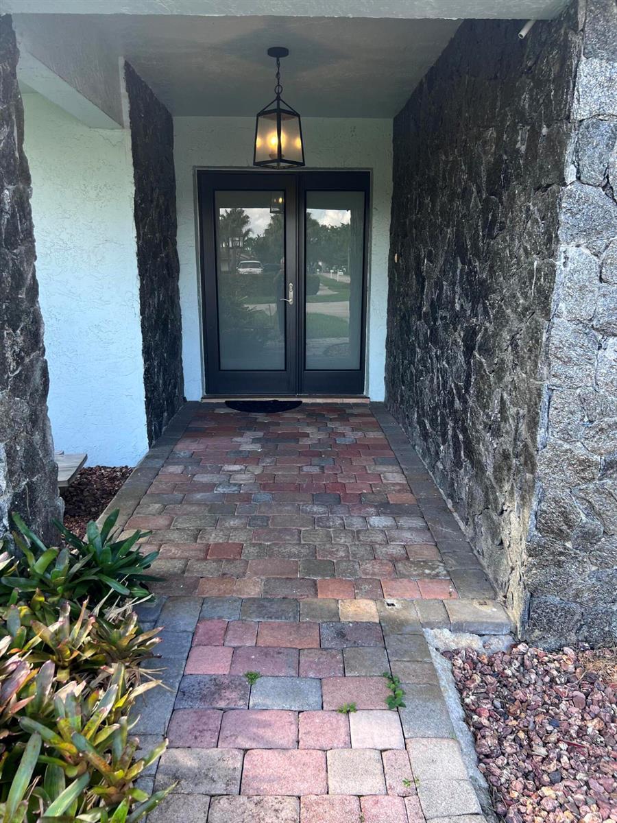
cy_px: 412
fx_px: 618
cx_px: 308
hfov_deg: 53.1
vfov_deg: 67.3
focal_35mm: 26
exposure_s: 1/180
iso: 40
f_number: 1.5
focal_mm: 5.7
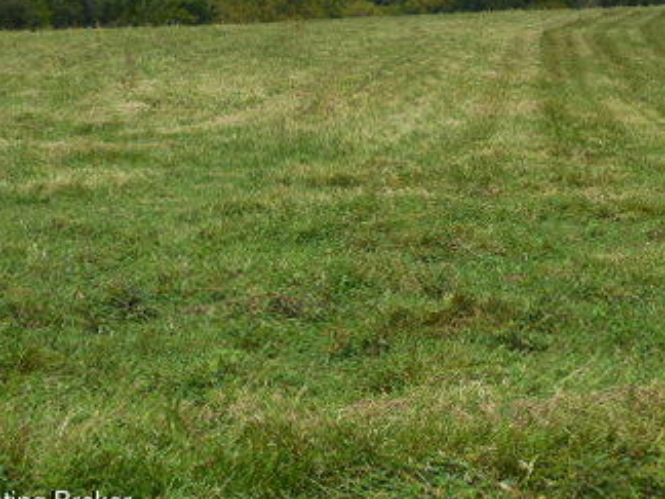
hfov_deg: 21.3
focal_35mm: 91
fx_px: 1748
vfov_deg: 16.0
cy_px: 53
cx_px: 527
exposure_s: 1/2000
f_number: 3.8
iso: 125
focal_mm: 8.2
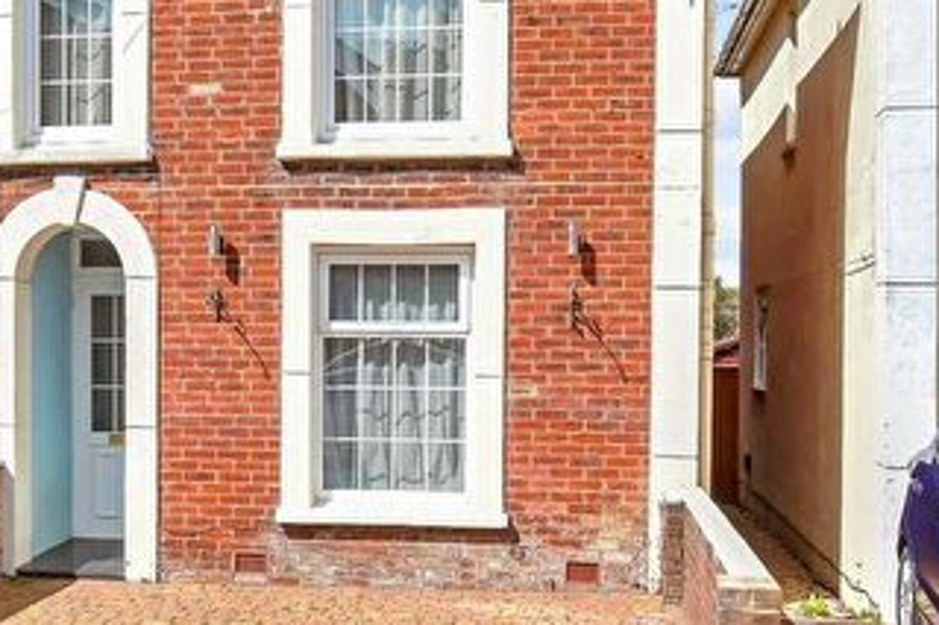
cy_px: 324
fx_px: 1199
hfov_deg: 42.3
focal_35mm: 46
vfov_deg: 29.2
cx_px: 329
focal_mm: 14
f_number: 8
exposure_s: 1/250
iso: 160
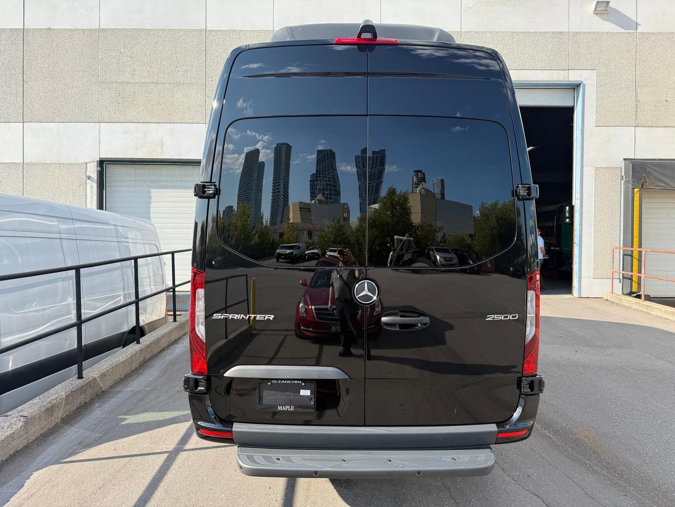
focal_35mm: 24
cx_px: 338
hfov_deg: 71.6
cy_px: 254
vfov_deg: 56.8
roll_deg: +0.9
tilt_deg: +0.9
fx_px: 468
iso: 80
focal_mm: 6.76
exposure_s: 1/1314
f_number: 1.78
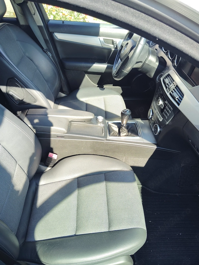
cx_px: 100
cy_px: 132
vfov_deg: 63.4
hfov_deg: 49.9
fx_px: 214
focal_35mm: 28
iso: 88
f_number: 1.8
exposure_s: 1/100
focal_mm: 4.22
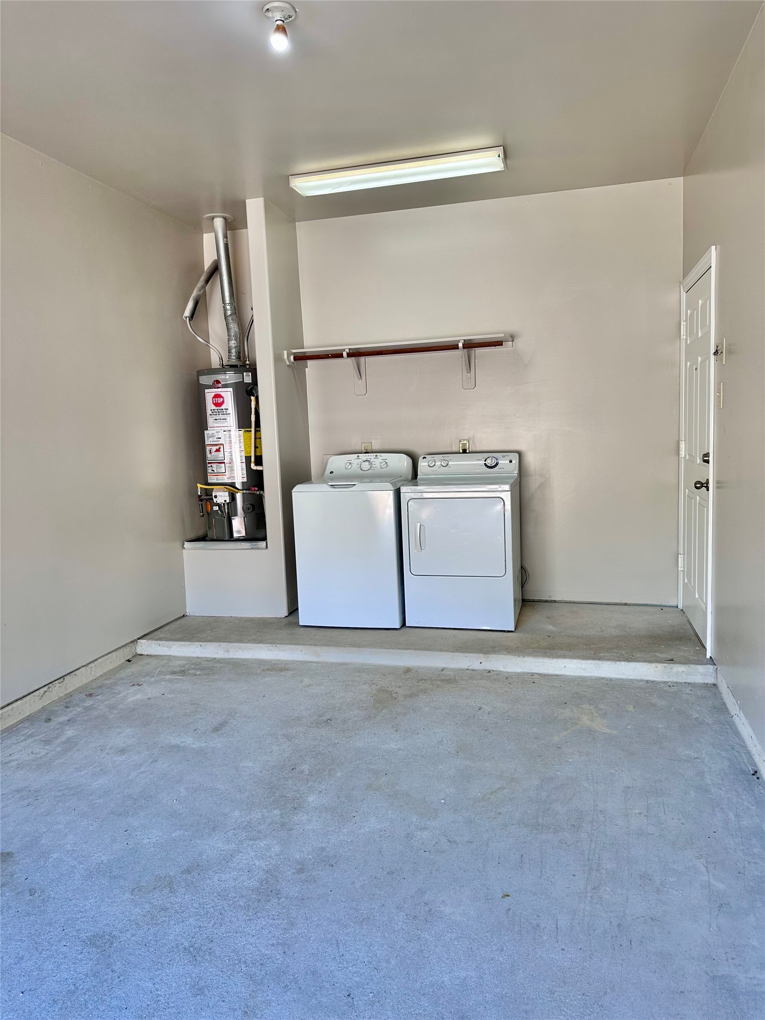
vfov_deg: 71.6
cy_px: 510
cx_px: 382
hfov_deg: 56.8
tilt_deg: -6.4
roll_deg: +1.2
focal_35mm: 24
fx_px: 707
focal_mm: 6.86
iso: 64
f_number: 1.78
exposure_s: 1/120
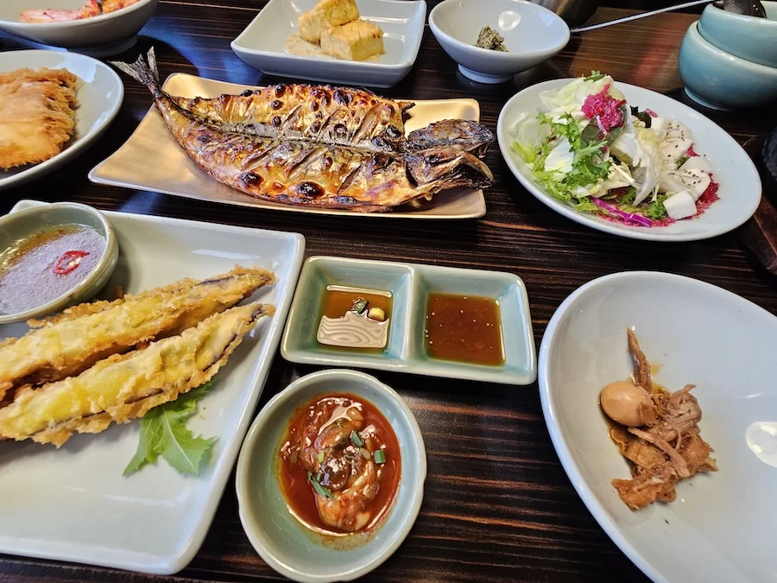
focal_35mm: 13
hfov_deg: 106.2
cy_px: 292
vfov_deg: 89.9
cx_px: 388
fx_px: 292
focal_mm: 2.2
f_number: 2.2
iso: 160
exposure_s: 1/60
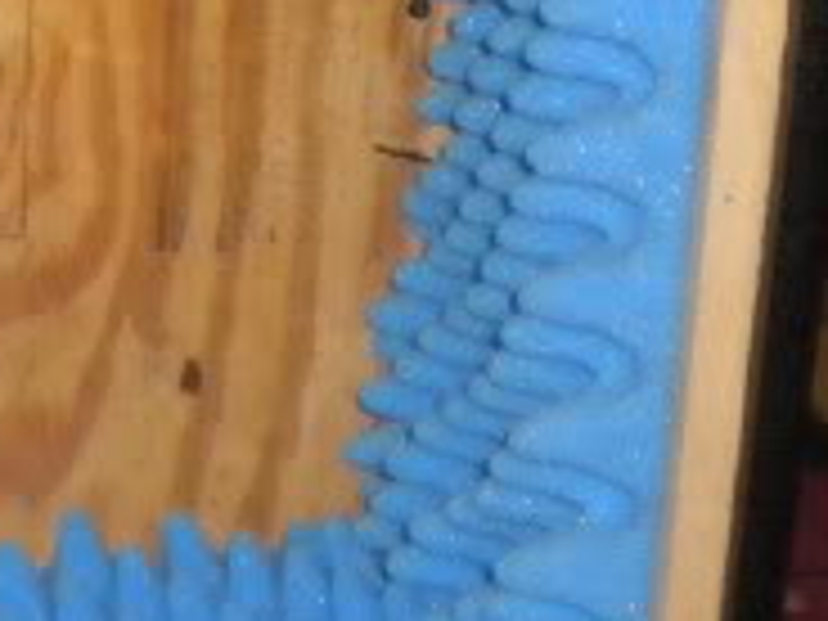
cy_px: 9
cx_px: -360
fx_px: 3636
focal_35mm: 152
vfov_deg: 9.7
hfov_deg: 12.4
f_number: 3.1
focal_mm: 6.3
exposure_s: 1/30
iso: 400
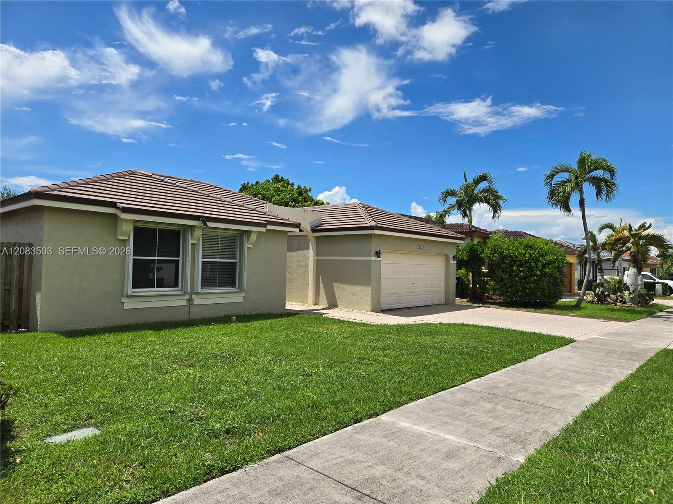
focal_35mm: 23
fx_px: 447
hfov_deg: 73.9
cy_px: 252
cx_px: 336
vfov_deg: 58.9
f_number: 1.8
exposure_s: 1/3151
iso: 25
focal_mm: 5.4
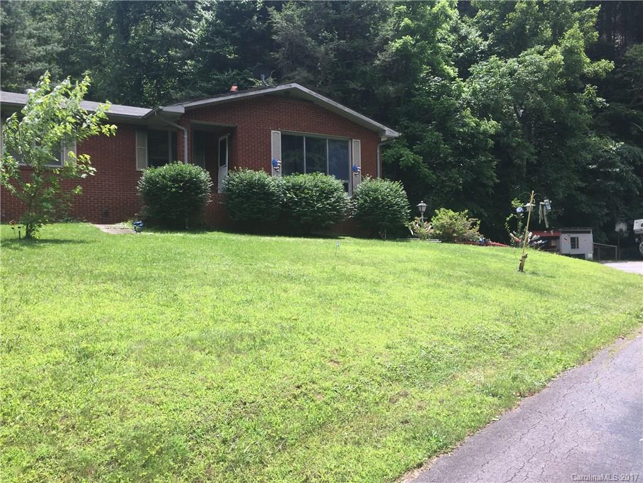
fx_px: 539
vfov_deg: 48.2
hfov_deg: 61.7
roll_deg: -0.2
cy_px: 242
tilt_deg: -0.6
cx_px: 322
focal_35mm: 29
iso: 32
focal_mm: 4.15
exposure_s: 1/942
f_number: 2.2
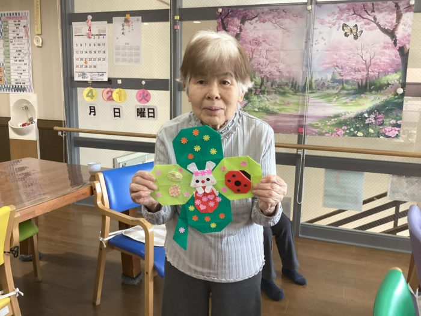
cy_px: 158
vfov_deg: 45.4
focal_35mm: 31
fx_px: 377
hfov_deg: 58.4
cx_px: 210
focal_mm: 3.3
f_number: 2.4
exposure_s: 1/50
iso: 200
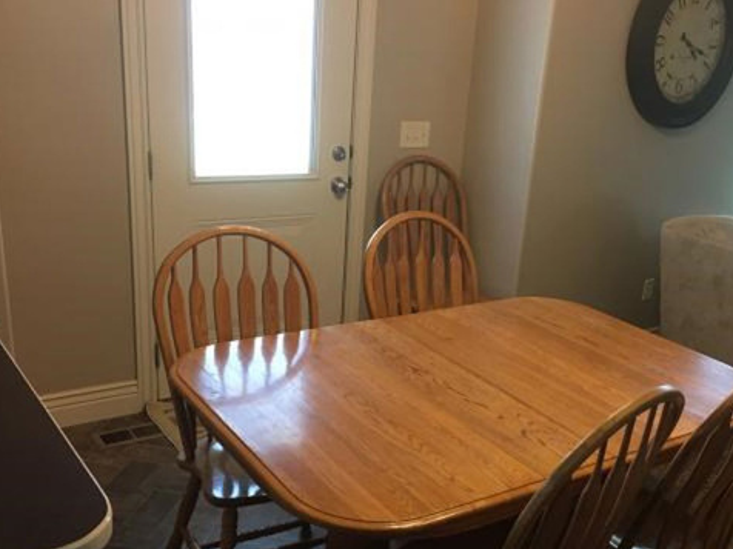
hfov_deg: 47.7
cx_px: 420
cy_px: 364
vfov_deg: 36.5
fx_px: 826
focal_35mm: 39
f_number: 2.2
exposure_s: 1/15
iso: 40
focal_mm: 4.15
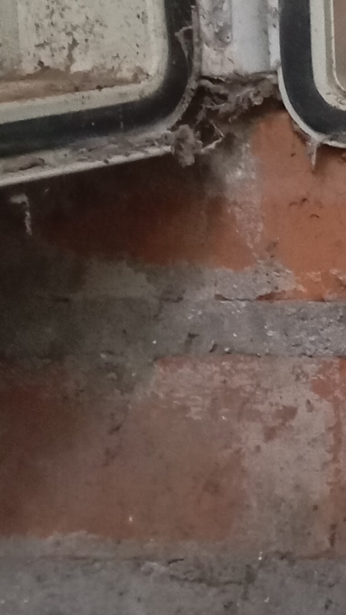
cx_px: 770
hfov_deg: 9.6
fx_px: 1875
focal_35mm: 115
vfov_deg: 18.2
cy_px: 15
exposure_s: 1/20
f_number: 1.8
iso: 4866
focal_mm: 4.22
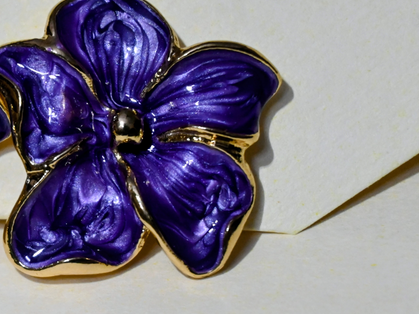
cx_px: 8
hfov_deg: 12.5
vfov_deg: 9.5
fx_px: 1888
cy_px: 210
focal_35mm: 156
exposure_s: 1/125
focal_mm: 50
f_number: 6.3
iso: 2500
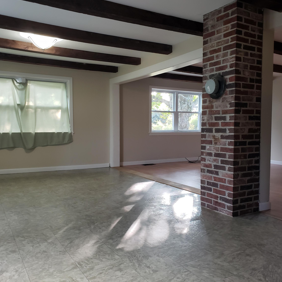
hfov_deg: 52.2
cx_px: 166
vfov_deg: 52.5
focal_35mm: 31
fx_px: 286
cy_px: 141
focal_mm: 4.3
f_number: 2.4
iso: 250
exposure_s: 1/60
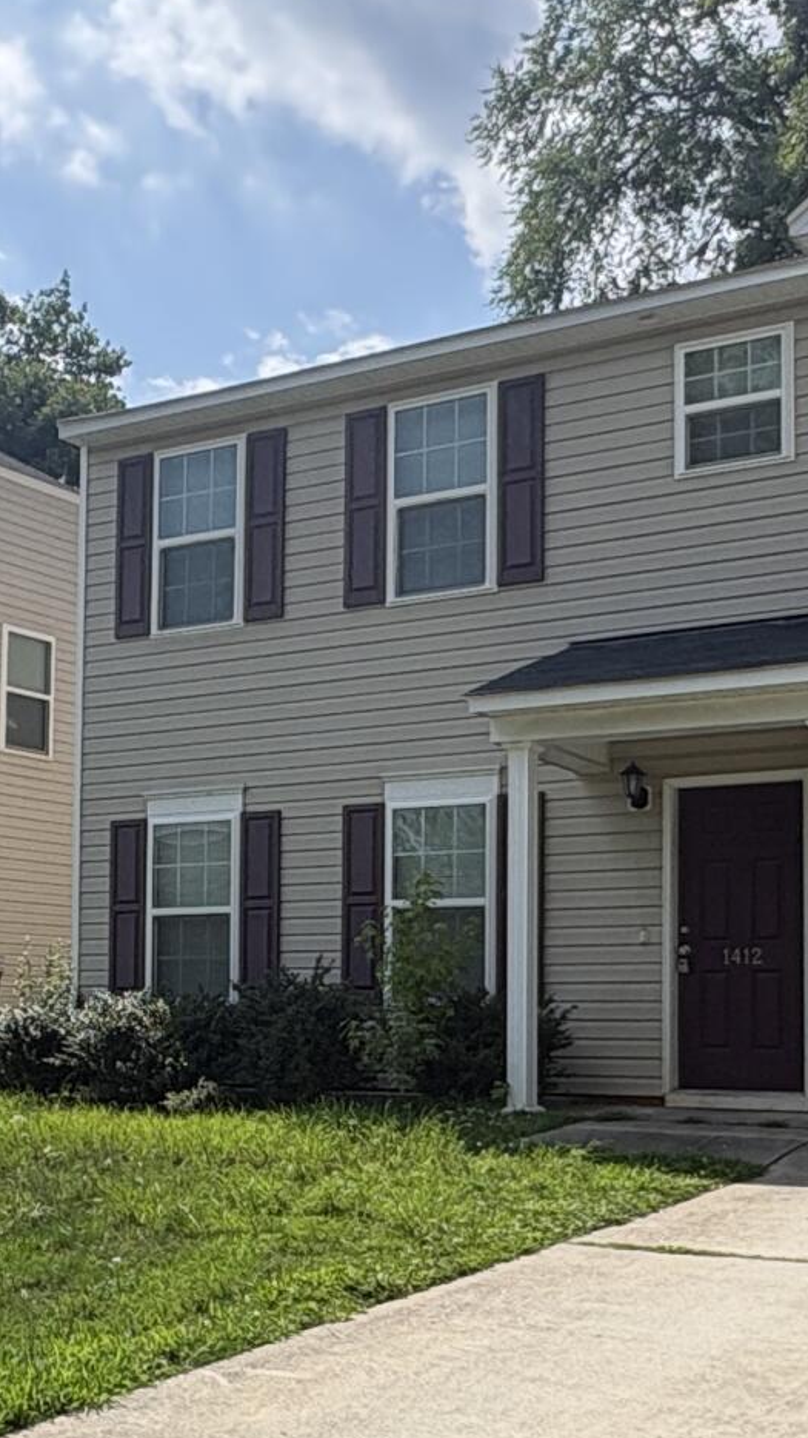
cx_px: 336
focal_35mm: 49
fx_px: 1867
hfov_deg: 24.4
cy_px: 901
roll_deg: +0.6
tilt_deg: +4.1
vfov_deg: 41.8
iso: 50
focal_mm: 2.22
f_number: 2.2
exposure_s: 1/2083
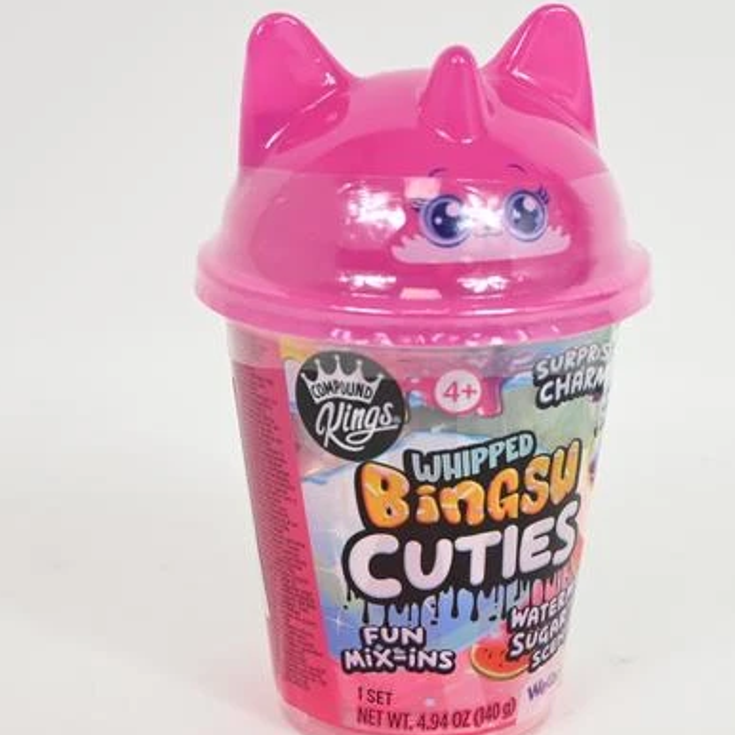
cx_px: 350
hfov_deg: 22.4
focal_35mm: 77
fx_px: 1854
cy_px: 392
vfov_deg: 22.4
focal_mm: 32.5
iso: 400
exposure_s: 1/125
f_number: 5
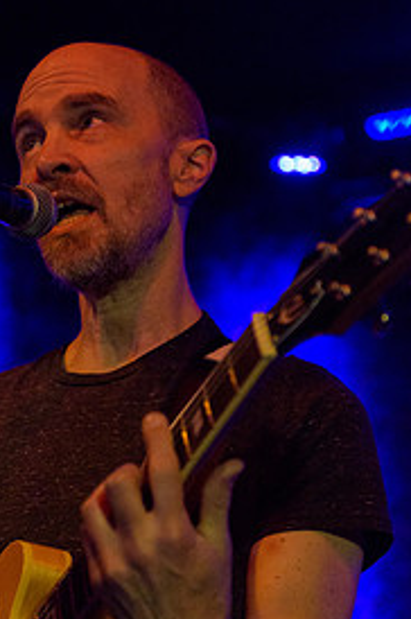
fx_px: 1751
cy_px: 269
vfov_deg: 20.0
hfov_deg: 13.3
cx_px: 84
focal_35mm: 102
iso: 3200
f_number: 3.2
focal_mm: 62
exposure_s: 1/125
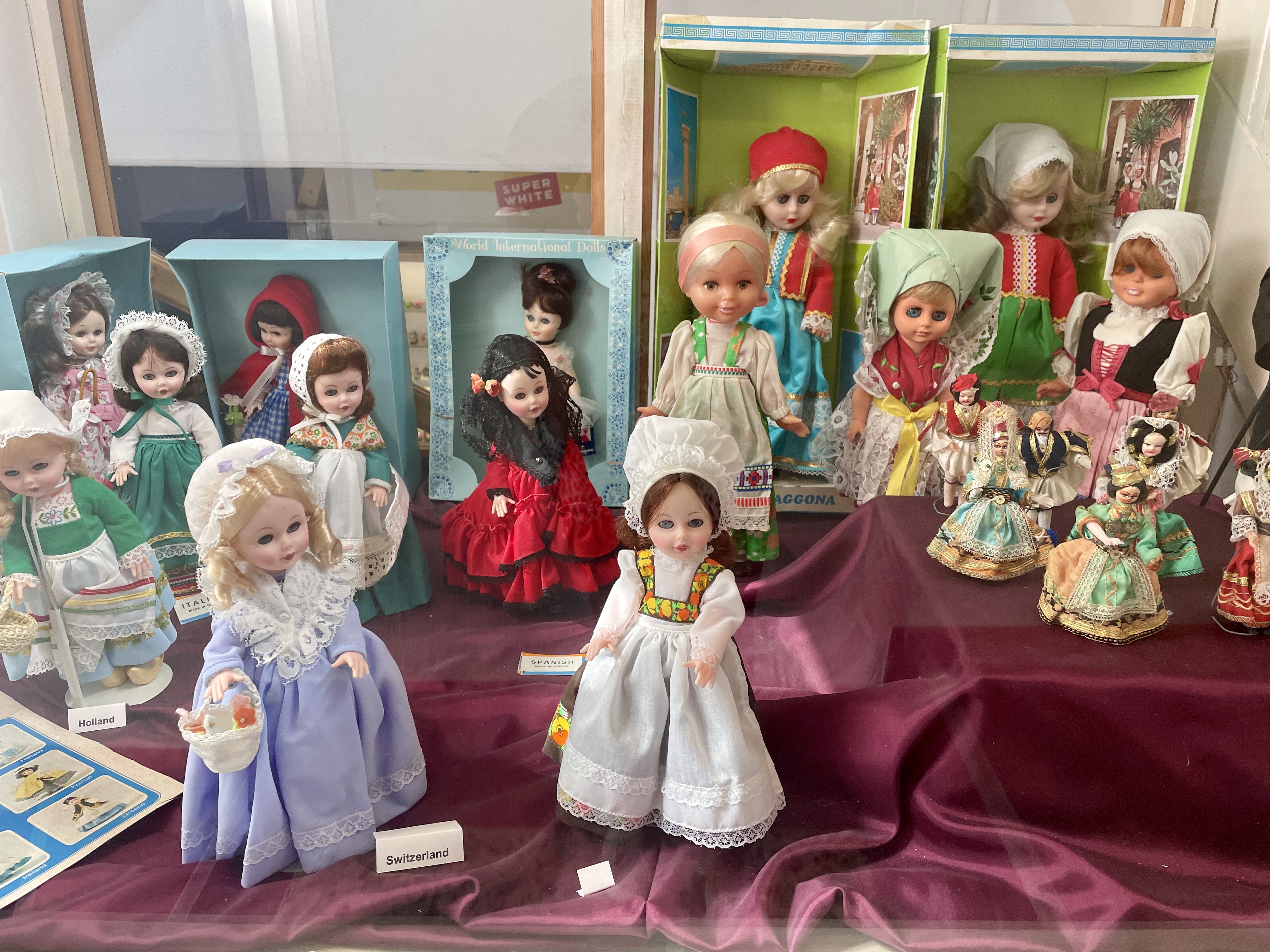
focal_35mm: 26
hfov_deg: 67.3
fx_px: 954
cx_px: 635
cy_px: 476
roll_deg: -1.0
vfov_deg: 53.1
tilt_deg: -21.5
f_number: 1.6
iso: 100
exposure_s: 1/121
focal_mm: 4.2
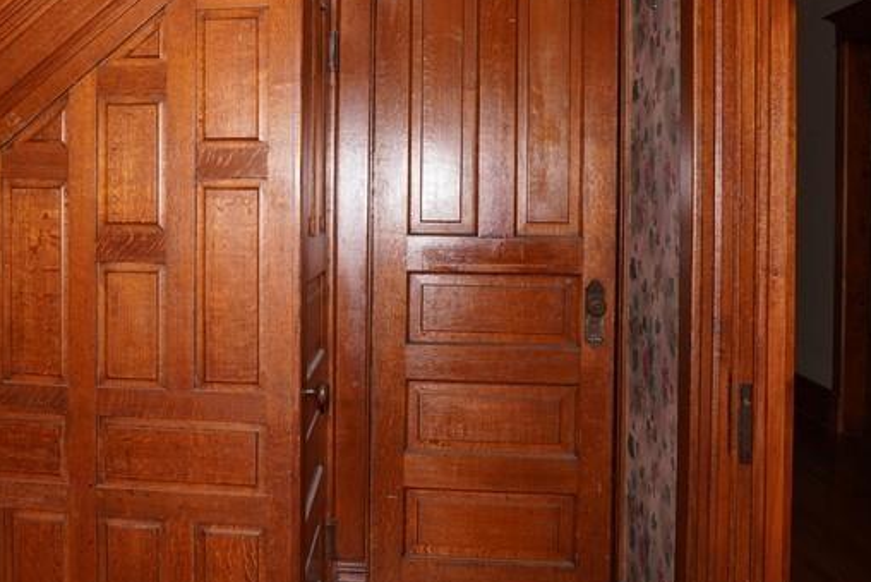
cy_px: 209
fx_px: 849
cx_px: 279
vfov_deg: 37.5
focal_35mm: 35
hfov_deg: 53.1
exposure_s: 1/160
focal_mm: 11
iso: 100
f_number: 5
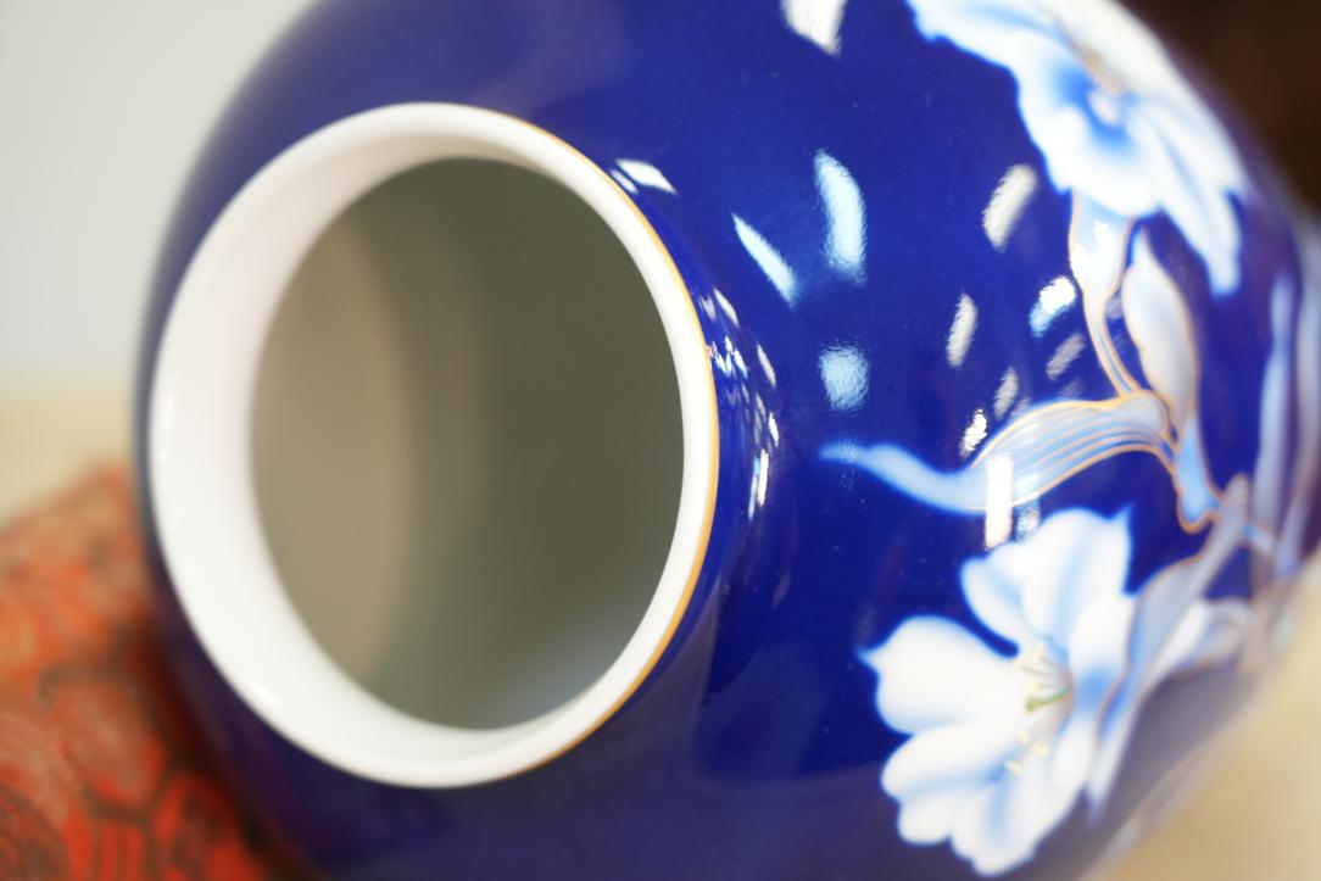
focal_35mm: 105
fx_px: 3853
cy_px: 440
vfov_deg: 13.0
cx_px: 660
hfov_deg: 19.5
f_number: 4
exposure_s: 1/125
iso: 2500
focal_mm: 105
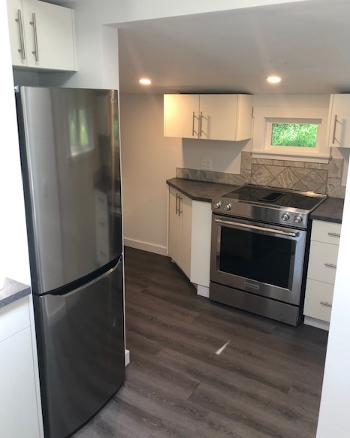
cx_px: 174
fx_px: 389
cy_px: 210
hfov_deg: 48.5
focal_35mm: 30
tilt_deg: -13.6
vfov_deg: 58.8
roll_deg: -1.0
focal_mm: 3.99
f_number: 1.8
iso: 25
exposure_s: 1/30
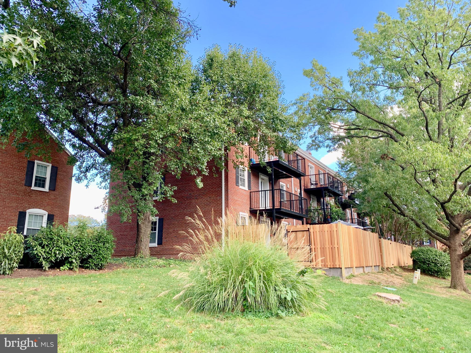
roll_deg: +0.6
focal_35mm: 26
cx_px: 236
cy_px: 176
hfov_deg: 67.3
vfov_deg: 53.1
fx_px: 354
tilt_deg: +12.8
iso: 25
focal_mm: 4.25
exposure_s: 1/133
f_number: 1.8
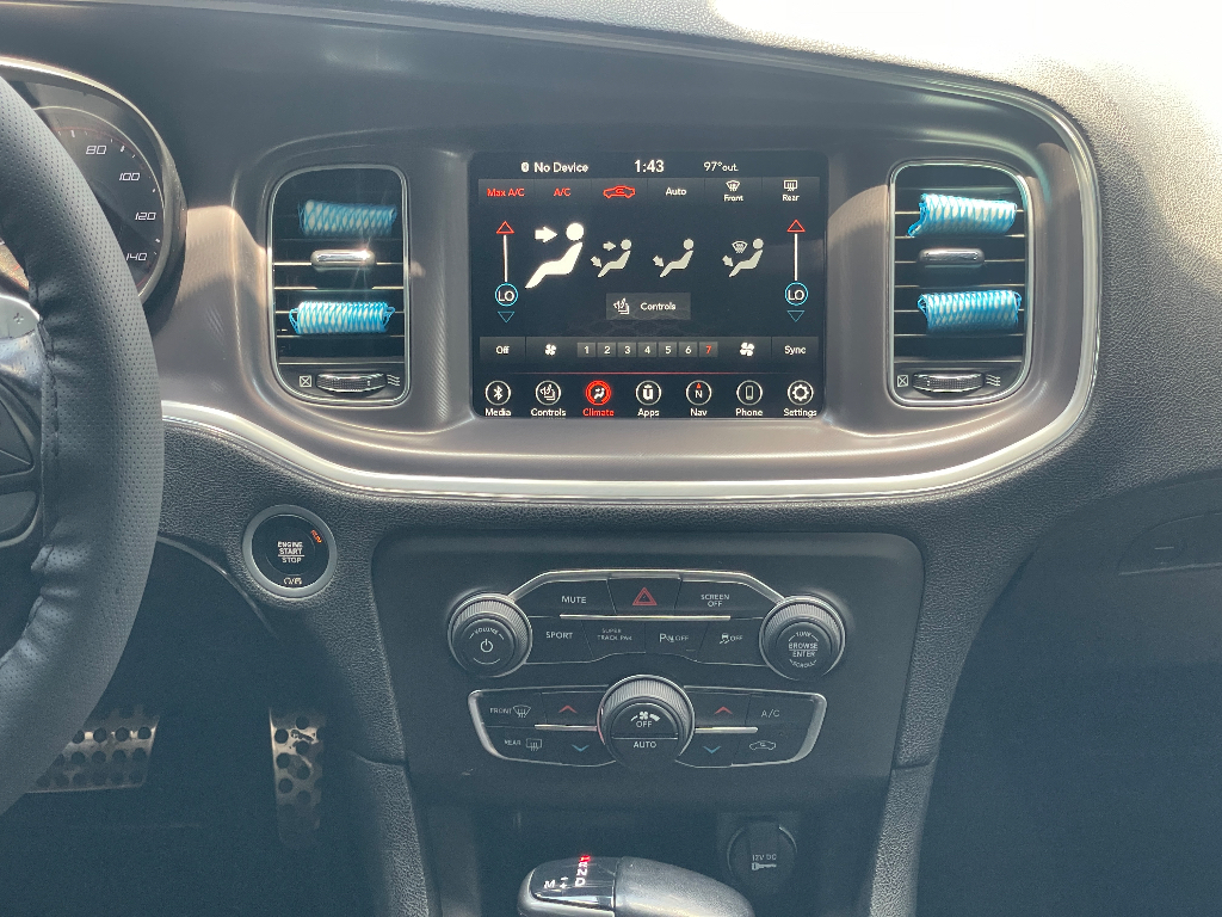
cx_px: 611
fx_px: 1836
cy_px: 458
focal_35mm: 52
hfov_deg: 36.8
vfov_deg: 28.0
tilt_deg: -27.2
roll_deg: +1.8
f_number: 2
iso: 200
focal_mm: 6
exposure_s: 1/122
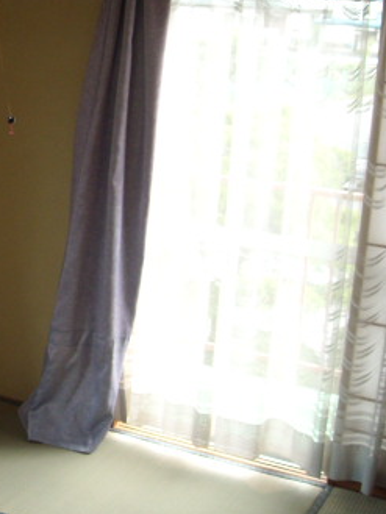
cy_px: 244
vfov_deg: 28.5
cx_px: -111
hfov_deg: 19.9
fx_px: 1010
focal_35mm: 68
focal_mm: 5.7
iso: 154
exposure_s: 1/60
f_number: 2.8
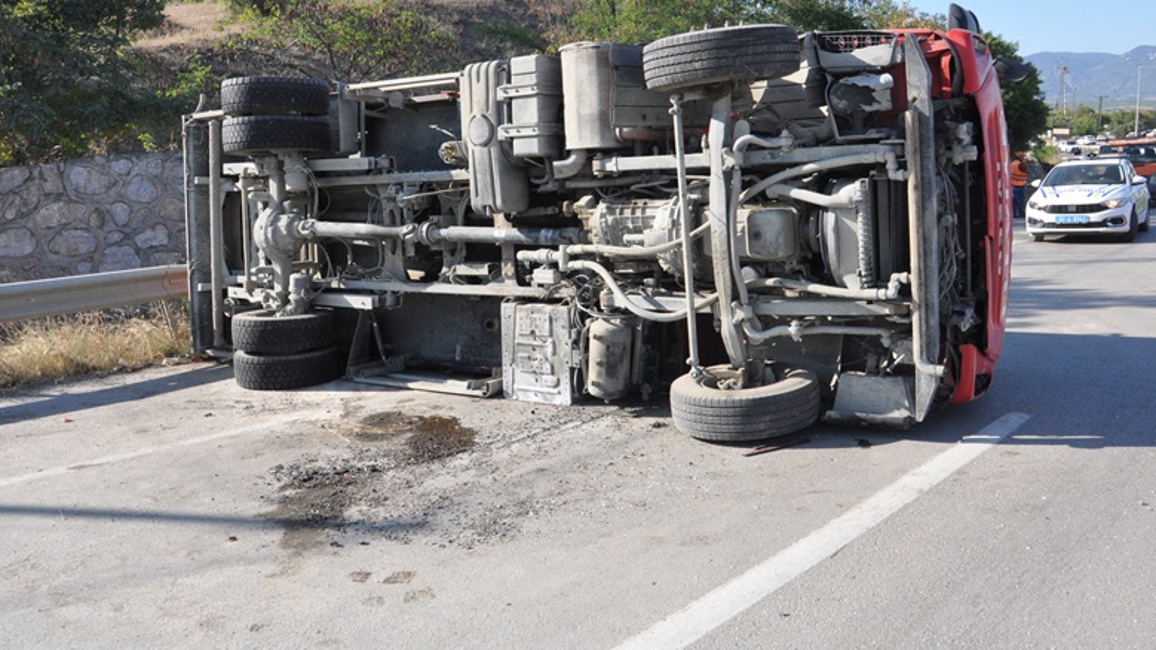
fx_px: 889
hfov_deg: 66.1
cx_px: 591
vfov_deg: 40.0
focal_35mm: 29
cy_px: 260
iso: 2000
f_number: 8
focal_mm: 18
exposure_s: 1/2500
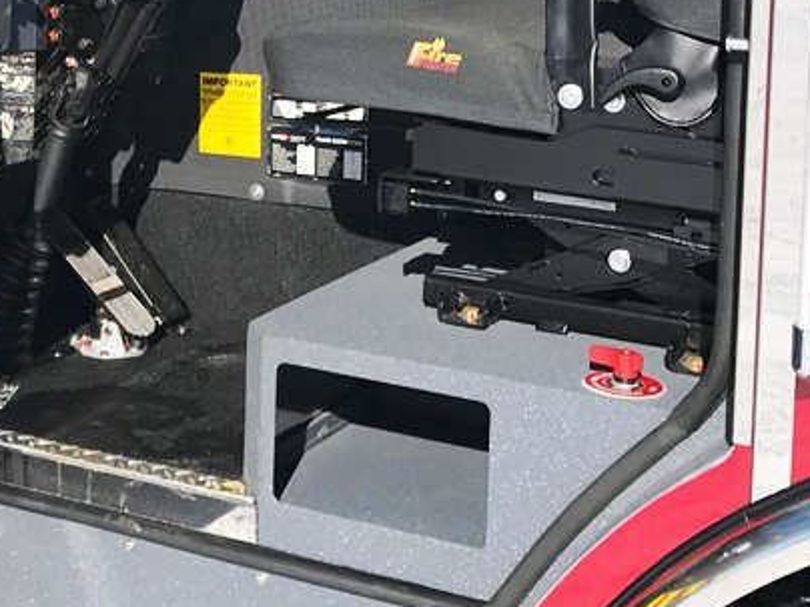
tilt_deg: -3.6
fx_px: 1661
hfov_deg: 27.2
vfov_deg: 20.1
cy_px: 4
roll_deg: -2.9
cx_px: 259
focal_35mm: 71
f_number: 1.8
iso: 20
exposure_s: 1/2336
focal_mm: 3.99
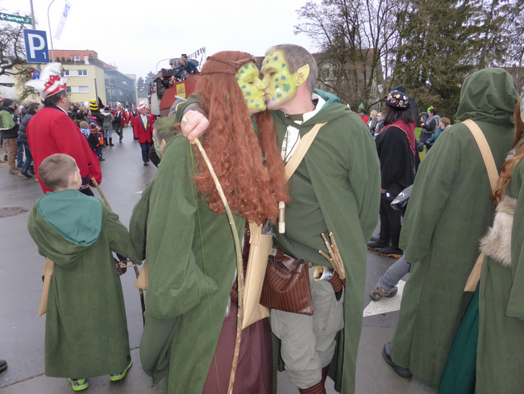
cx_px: 262
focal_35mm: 25
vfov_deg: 54.9
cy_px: 197
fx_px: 379
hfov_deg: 69.4
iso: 160
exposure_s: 1/60
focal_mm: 4.3
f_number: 3.3
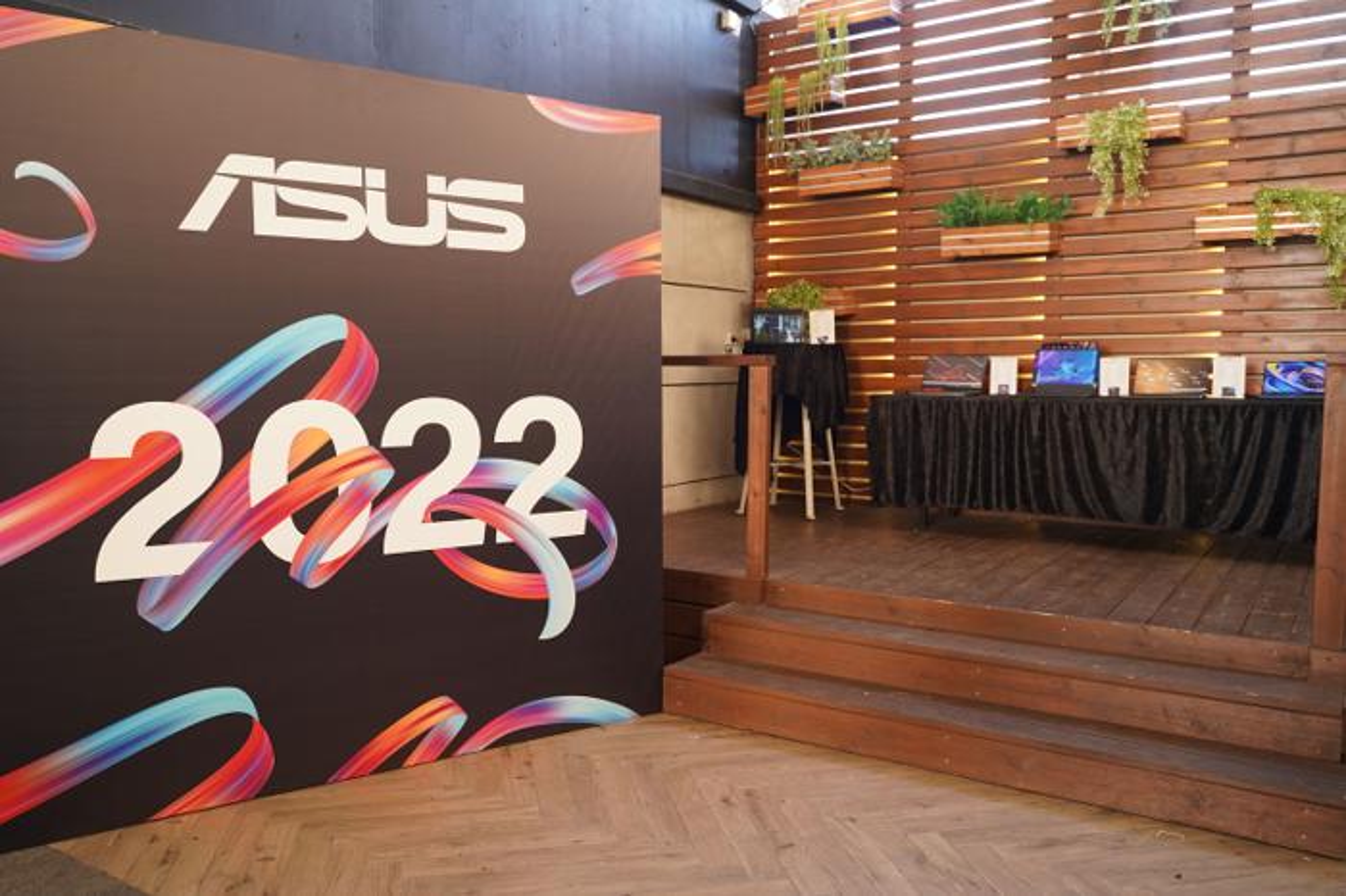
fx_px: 1046
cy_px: 448
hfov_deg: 65.5
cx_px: 673
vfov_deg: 46.4
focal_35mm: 28
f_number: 3.5
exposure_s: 1/60
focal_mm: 28
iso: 500
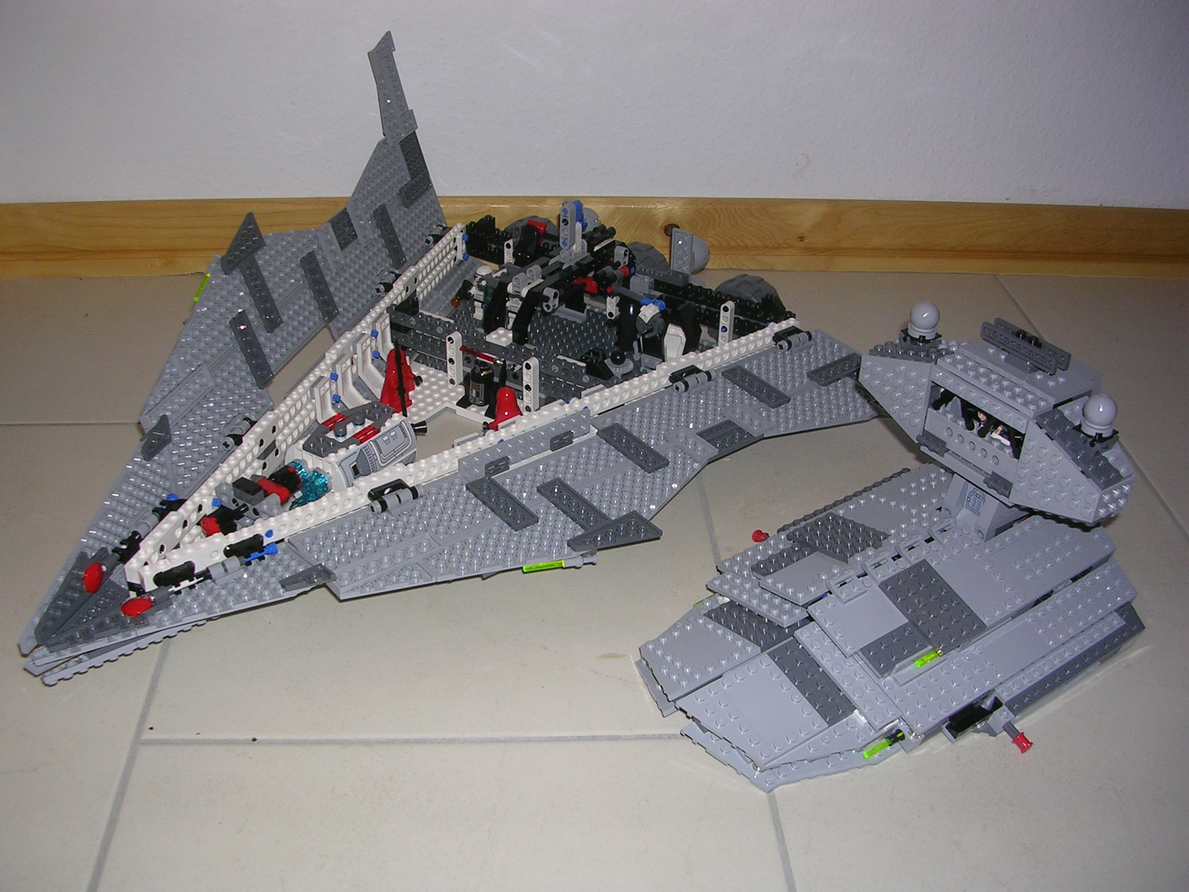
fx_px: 1305
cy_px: 446
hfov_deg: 49.0
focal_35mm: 38
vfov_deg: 37.7
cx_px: 594
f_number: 2.8
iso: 50
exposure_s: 1/60.1
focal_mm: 5.8
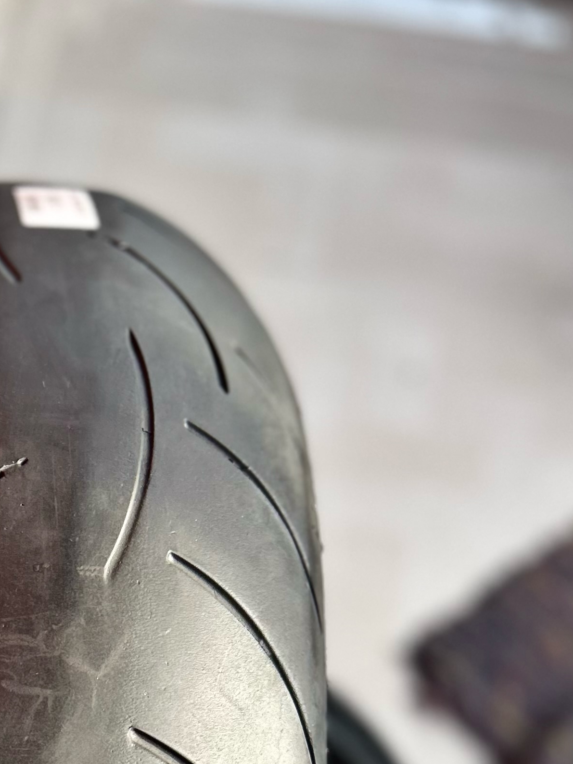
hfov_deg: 21.3
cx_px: -25
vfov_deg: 25.7
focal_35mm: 66
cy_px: 958
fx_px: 1457
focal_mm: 5.7
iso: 100
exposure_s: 1/121
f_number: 1.5
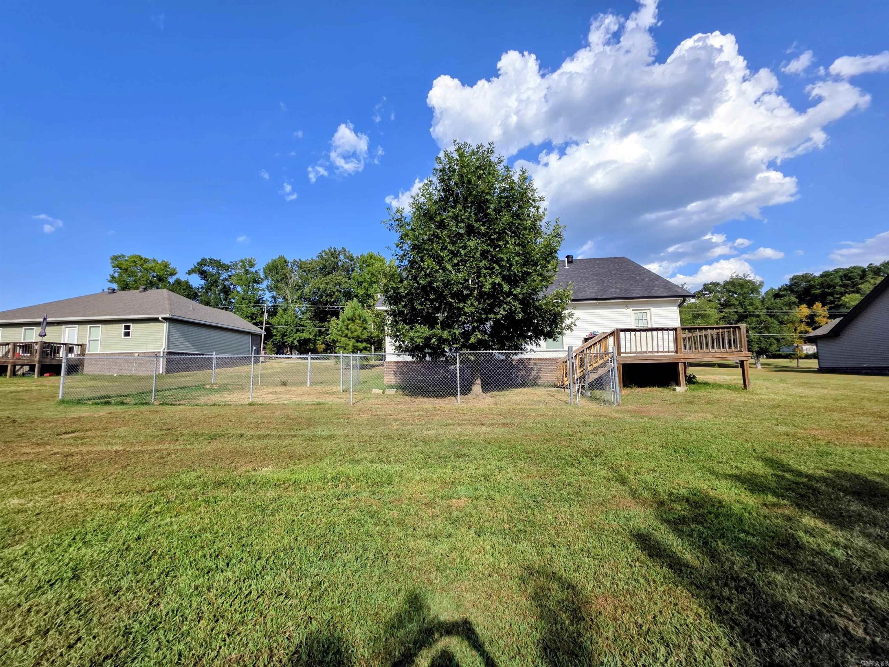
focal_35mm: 13
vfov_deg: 89.9
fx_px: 334
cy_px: 334
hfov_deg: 106.2
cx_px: 444
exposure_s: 1/1915
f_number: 1.9
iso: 40
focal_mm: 2.2
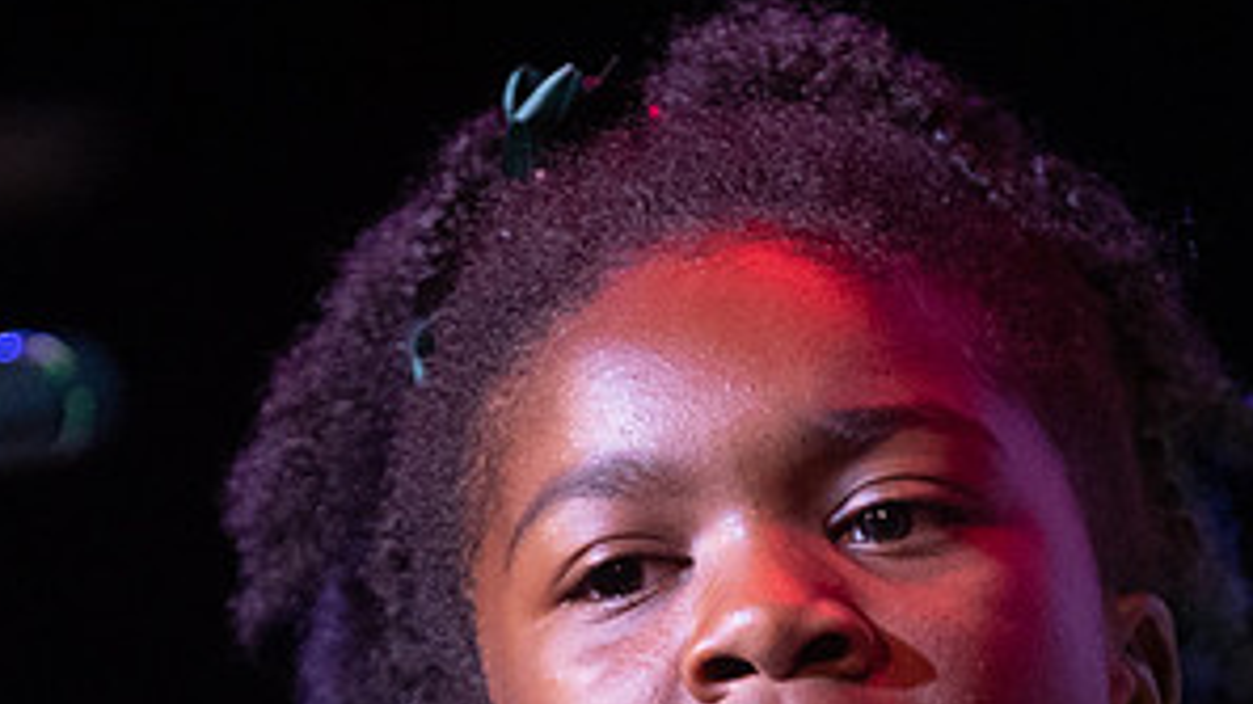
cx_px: 767
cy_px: 829
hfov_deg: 4.2
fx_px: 17043
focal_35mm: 513
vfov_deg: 2.4
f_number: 2.8
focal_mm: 140
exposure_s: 1/200
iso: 3200
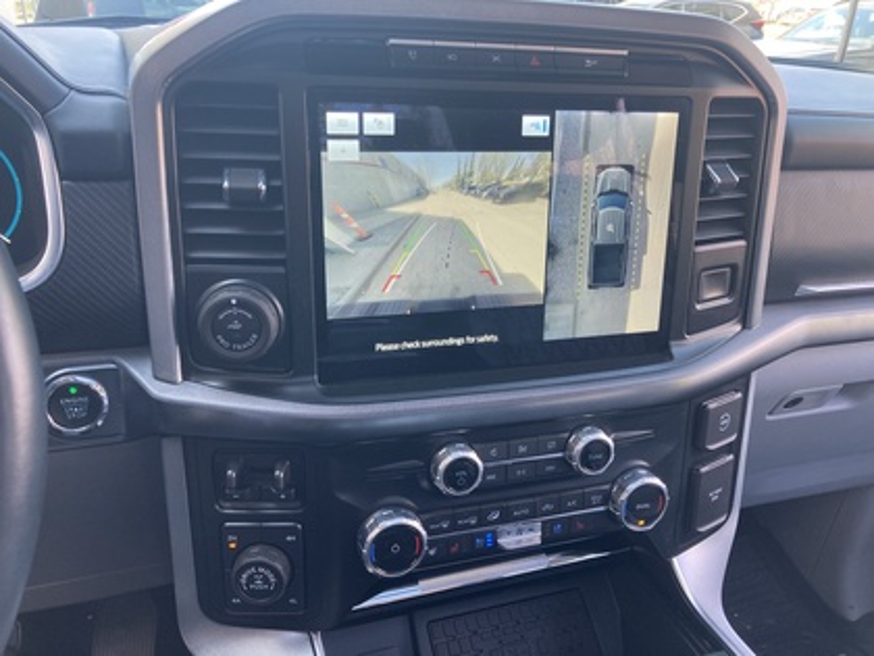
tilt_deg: -24.3
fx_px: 707
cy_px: 328
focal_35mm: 28
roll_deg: -1.8
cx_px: 437
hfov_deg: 63.4
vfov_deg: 49.7
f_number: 1.8
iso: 40
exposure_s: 1/54
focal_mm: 3.99
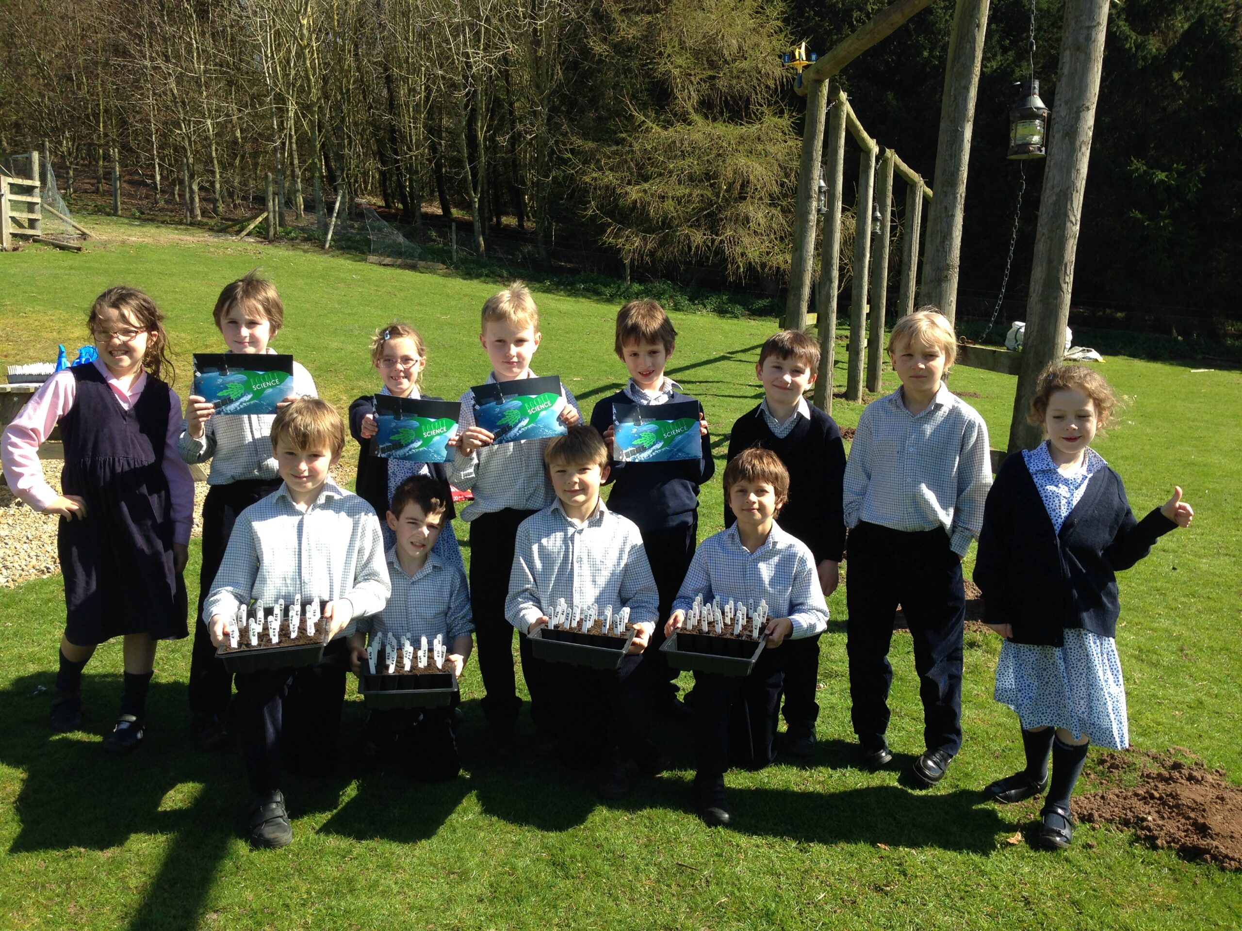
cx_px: 621
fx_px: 1184
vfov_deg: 42.9
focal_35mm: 33
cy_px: 466
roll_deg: -2.0
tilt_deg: -7.5
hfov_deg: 55.4
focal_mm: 4.12
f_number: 2.4
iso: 50
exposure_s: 1/695
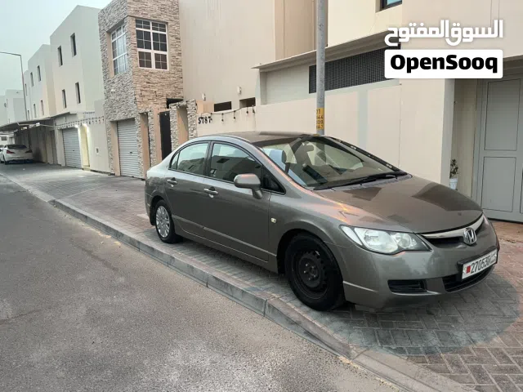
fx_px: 393
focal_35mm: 26
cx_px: 262
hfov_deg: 67.3
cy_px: 196
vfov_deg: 53.1
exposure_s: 1/50
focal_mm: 5.1
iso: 160
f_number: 1.6
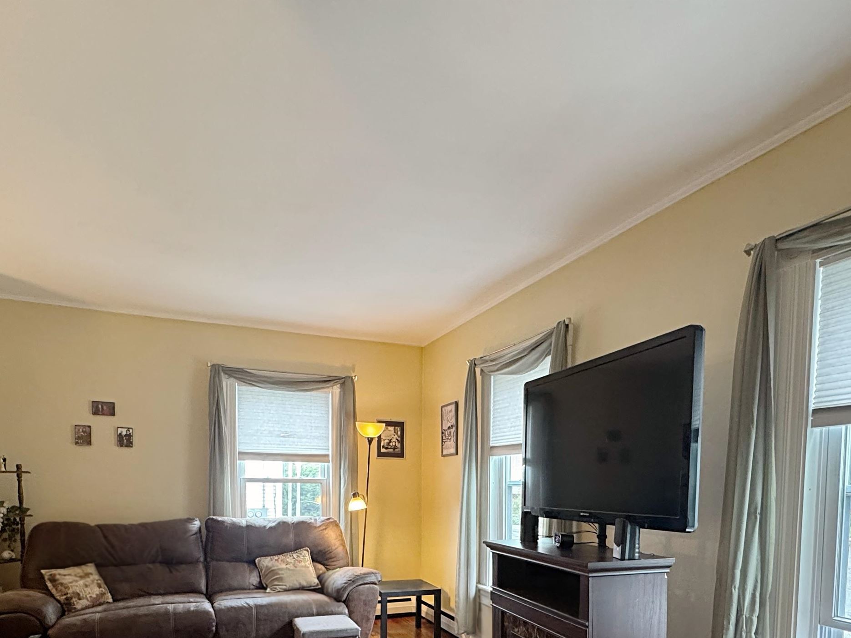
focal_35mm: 23
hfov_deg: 73.9
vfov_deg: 54.3
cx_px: 430
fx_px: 565
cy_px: 522
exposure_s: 1/60
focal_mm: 2.22
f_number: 2.2
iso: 320
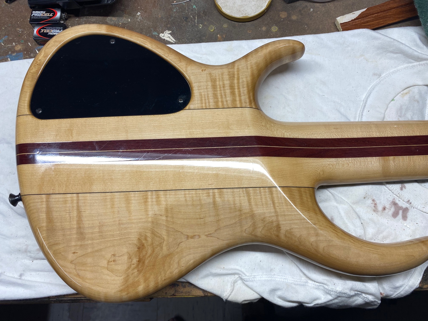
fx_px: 321
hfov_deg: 67.3
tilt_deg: -73.1
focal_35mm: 26
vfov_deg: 53.1
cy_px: 160
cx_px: 214
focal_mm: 4.25
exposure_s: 1/125
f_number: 1.8
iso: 32
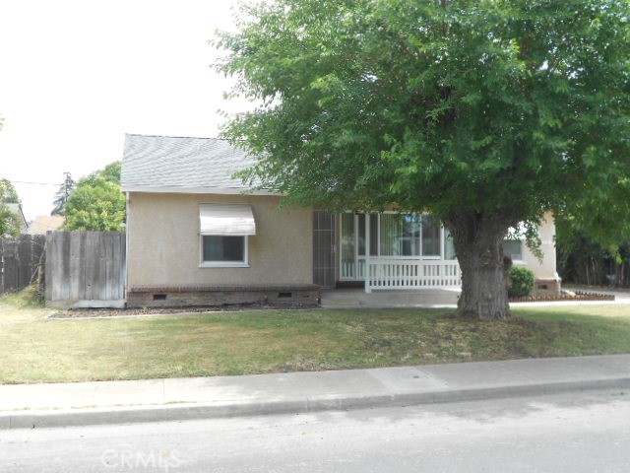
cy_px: 236
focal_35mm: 37
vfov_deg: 38.7
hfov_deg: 50.1
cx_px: 315
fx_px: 673
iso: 80
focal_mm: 6.7
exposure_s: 1/200
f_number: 3.9
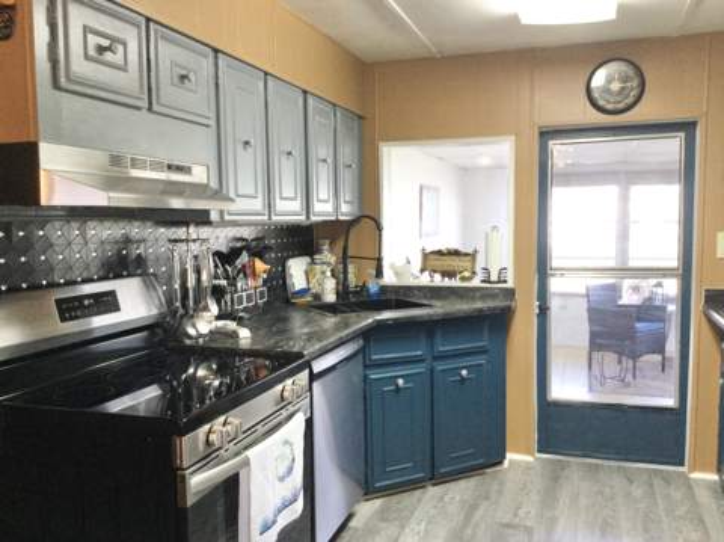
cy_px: 271
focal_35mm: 31
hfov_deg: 58.4
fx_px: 648
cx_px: 362
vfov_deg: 45.4
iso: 80
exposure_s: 1/30
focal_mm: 3.3
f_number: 2.4
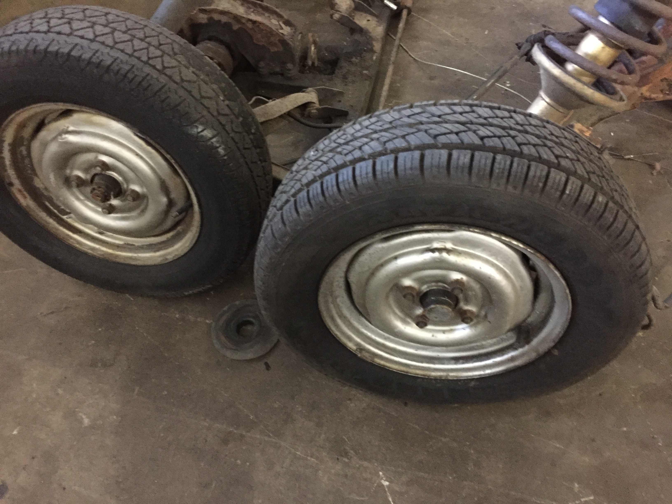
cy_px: 252
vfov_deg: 48.2
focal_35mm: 29
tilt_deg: -53.7
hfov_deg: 61.7
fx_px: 563
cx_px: 336
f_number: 2.2
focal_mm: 4.15
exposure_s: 1/15
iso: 800
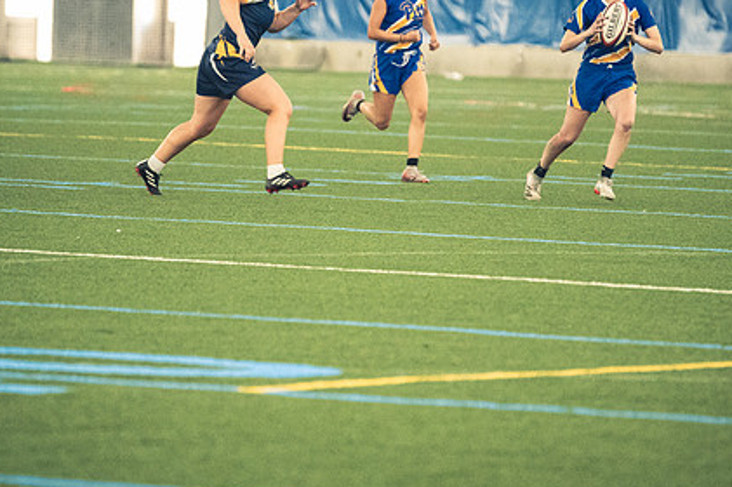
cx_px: 370
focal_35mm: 413
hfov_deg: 5.0
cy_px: 191
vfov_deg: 3.3
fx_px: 8391
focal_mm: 200
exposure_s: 1/500
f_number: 2.8
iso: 12800
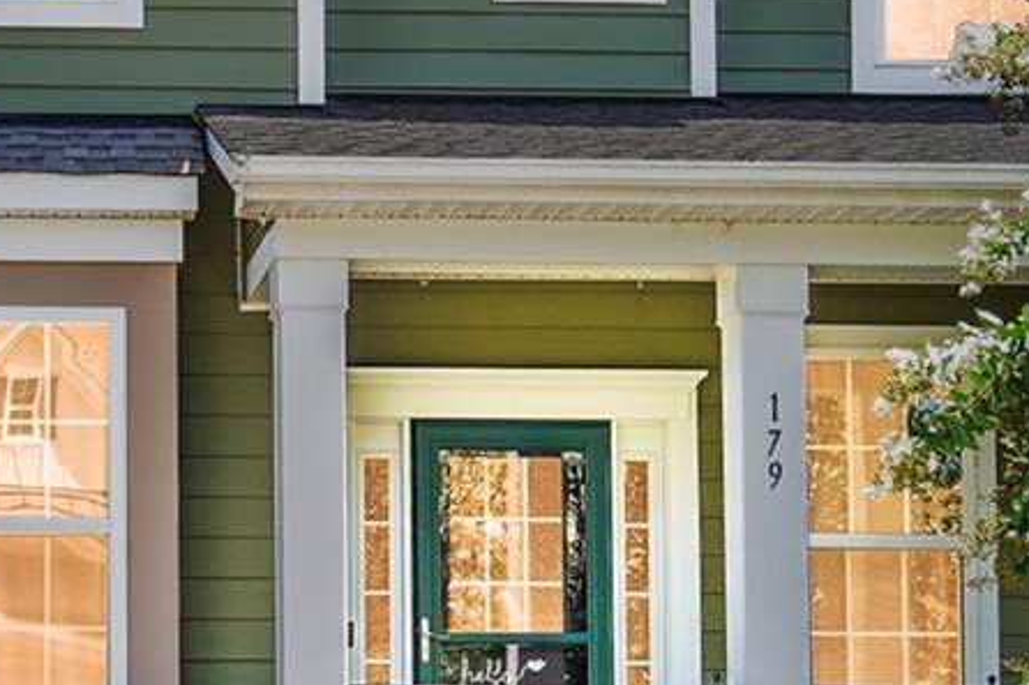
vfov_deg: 13.1
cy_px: 10
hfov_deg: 19.4
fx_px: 2951
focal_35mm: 103
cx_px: 81
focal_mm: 15
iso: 100
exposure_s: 1/400
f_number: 4.5
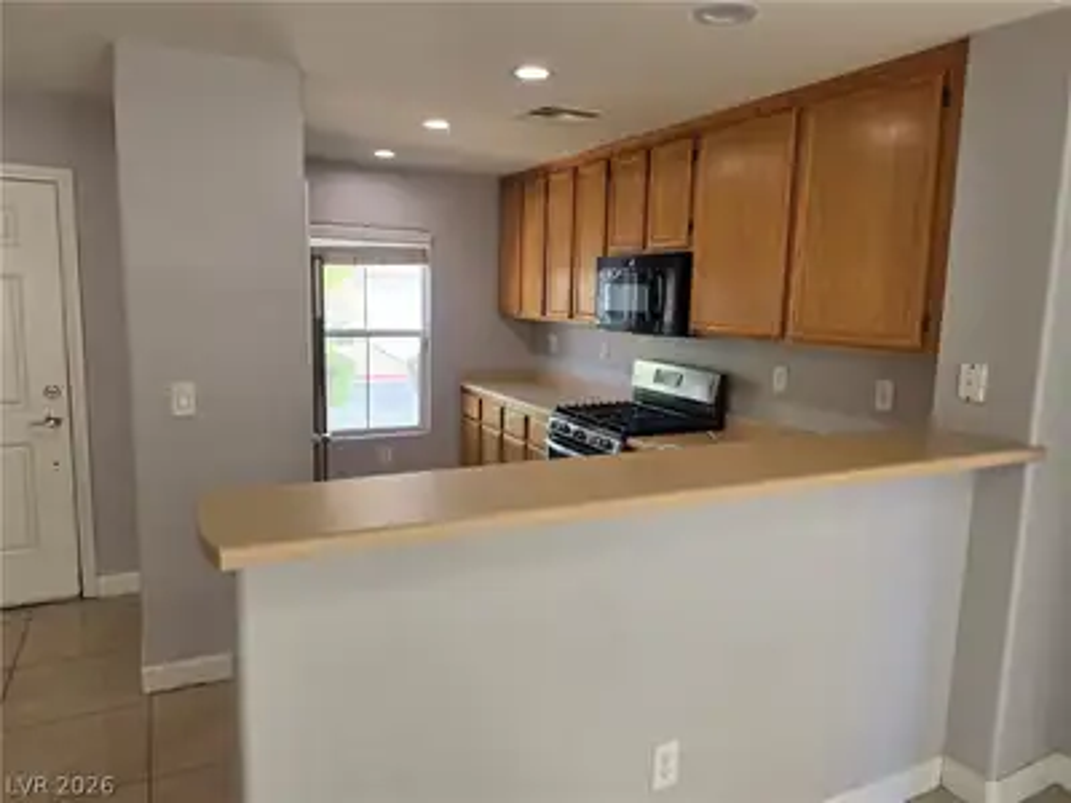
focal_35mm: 23
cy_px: 402
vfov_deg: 58.9
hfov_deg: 73.9
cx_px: 536
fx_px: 712
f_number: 1.4
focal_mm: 6.5
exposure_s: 1/120
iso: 25
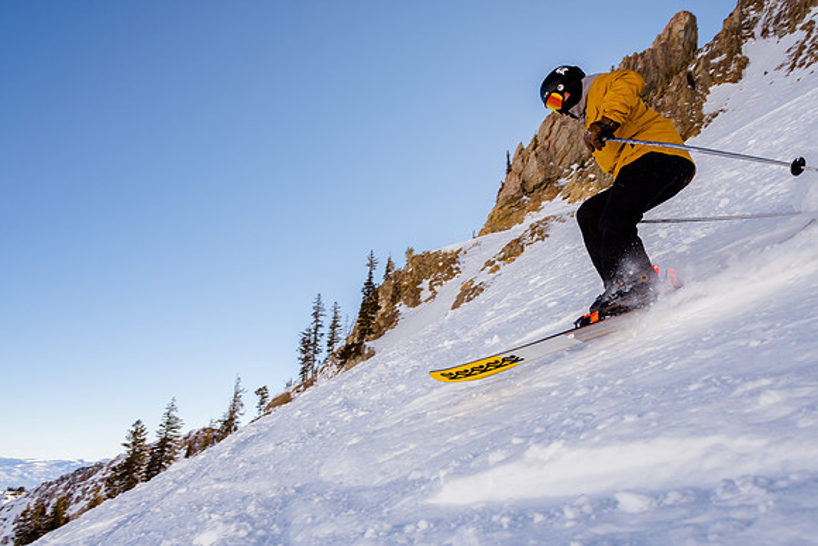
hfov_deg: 67.4
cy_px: 273
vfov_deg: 48.0
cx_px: 409
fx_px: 614
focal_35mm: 27
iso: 160
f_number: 8
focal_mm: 18
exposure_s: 1/800
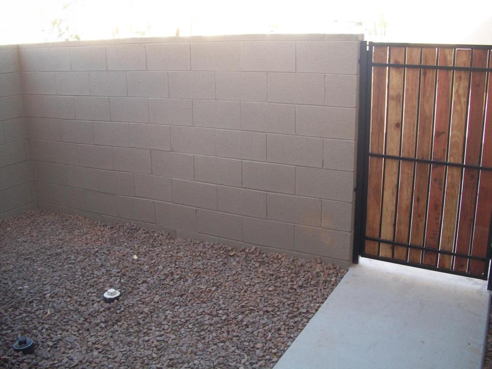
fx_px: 497
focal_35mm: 35
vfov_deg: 40.7
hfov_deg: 52.6
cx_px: 246
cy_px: 184
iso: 211
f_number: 3.1
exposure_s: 1/125
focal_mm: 6.3
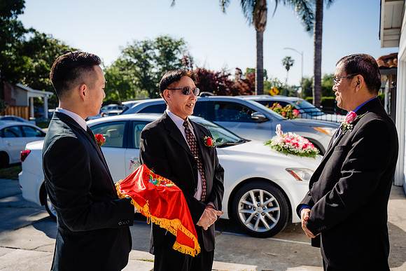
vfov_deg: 34.2
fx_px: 440
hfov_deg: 49.5
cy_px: 136
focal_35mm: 39
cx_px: 203
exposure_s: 1/640
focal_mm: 39
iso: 100
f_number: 3.5
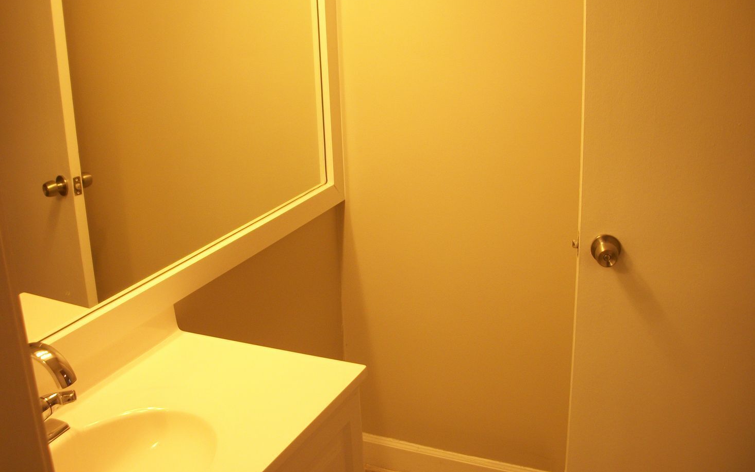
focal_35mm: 38
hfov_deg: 51.5
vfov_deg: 33.6
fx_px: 782
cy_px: 216
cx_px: 378
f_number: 3.1
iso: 80
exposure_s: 1/50
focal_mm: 6.3
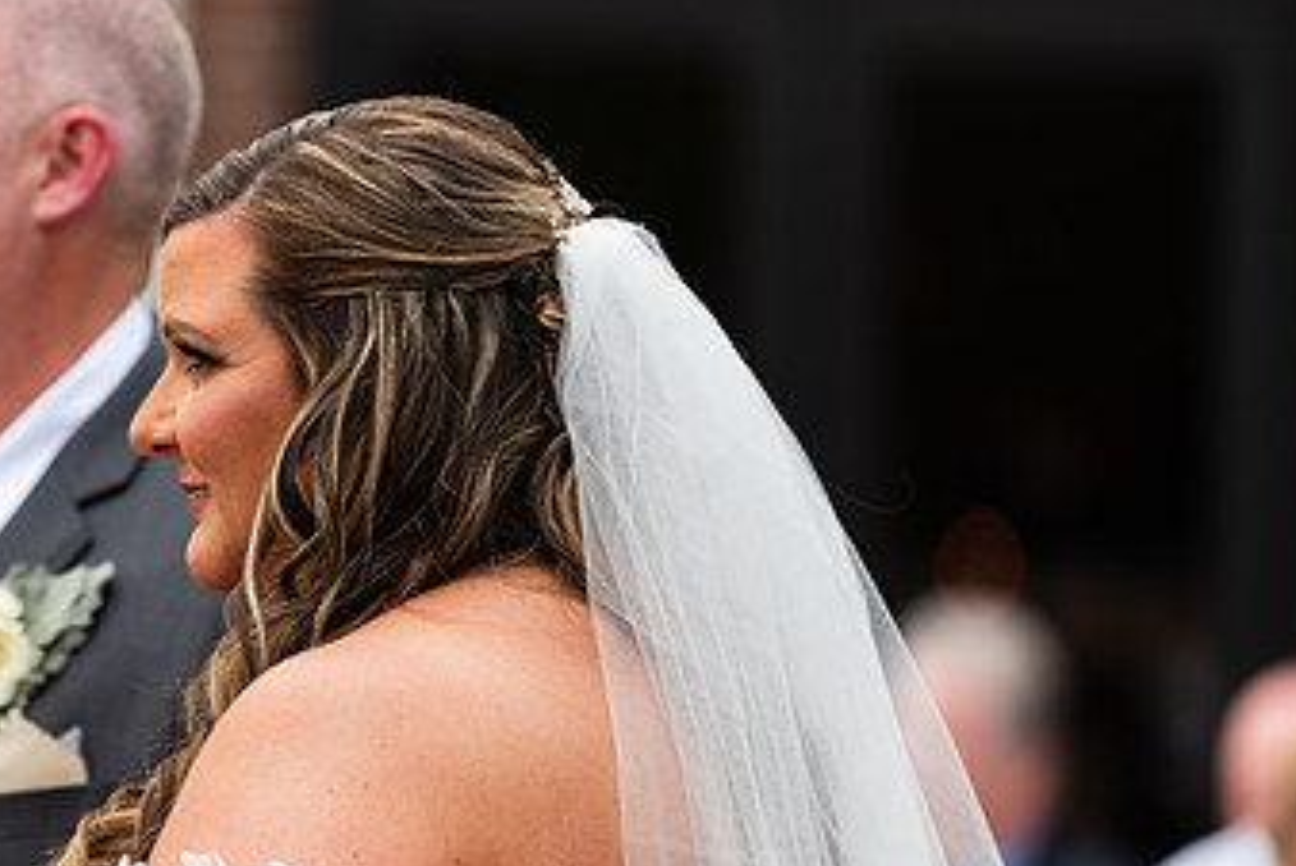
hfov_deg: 6.0
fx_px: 12430
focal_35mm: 345
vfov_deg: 4.0
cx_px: 222
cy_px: 515
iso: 64
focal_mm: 200
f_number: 2.8
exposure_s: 1/640
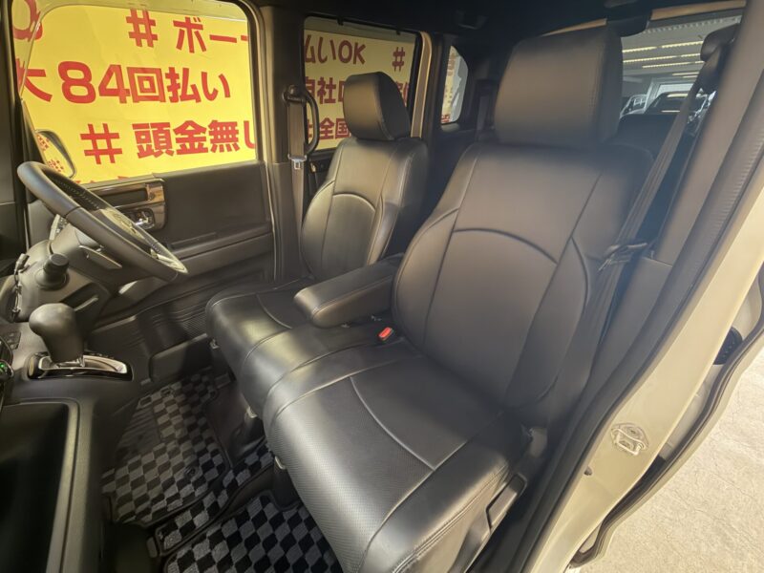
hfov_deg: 102.1
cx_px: 382
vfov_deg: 85.7
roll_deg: +0.6
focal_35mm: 14
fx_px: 309
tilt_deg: -29.9
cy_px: 286
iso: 1000
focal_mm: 2.22
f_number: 2.2
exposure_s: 1/13
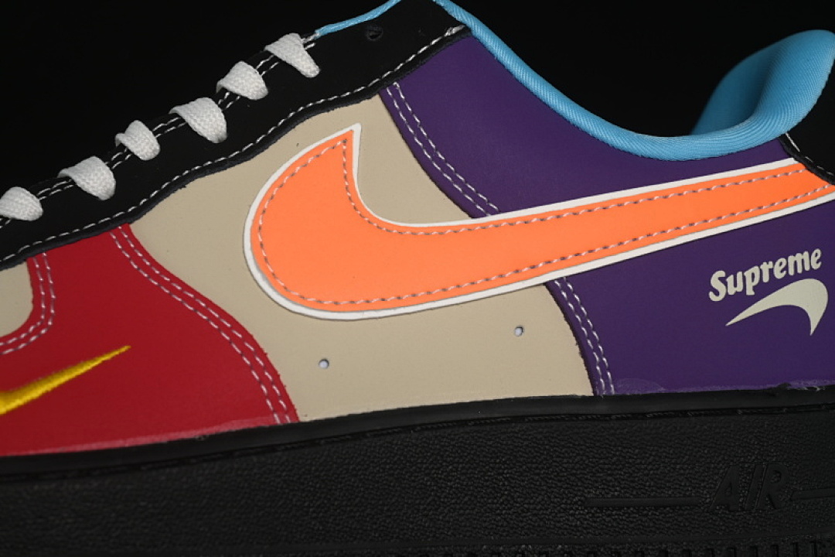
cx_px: 418
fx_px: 1739
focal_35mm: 75
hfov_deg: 27.0
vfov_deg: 18.2
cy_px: 278
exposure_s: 1/60
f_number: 6.3
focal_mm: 50
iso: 160
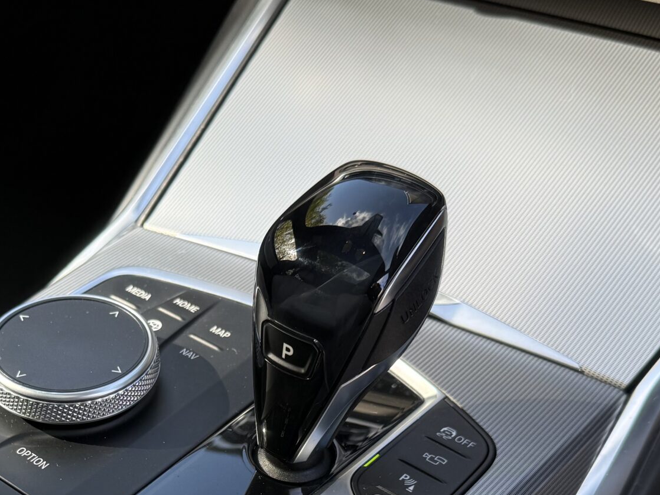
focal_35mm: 55
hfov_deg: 34.5
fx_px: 1049
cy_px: 491
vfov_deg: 25.3
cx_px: 198
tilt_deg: -45.8
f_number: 1.78
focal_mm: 6.76
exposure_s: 1/276
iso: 64
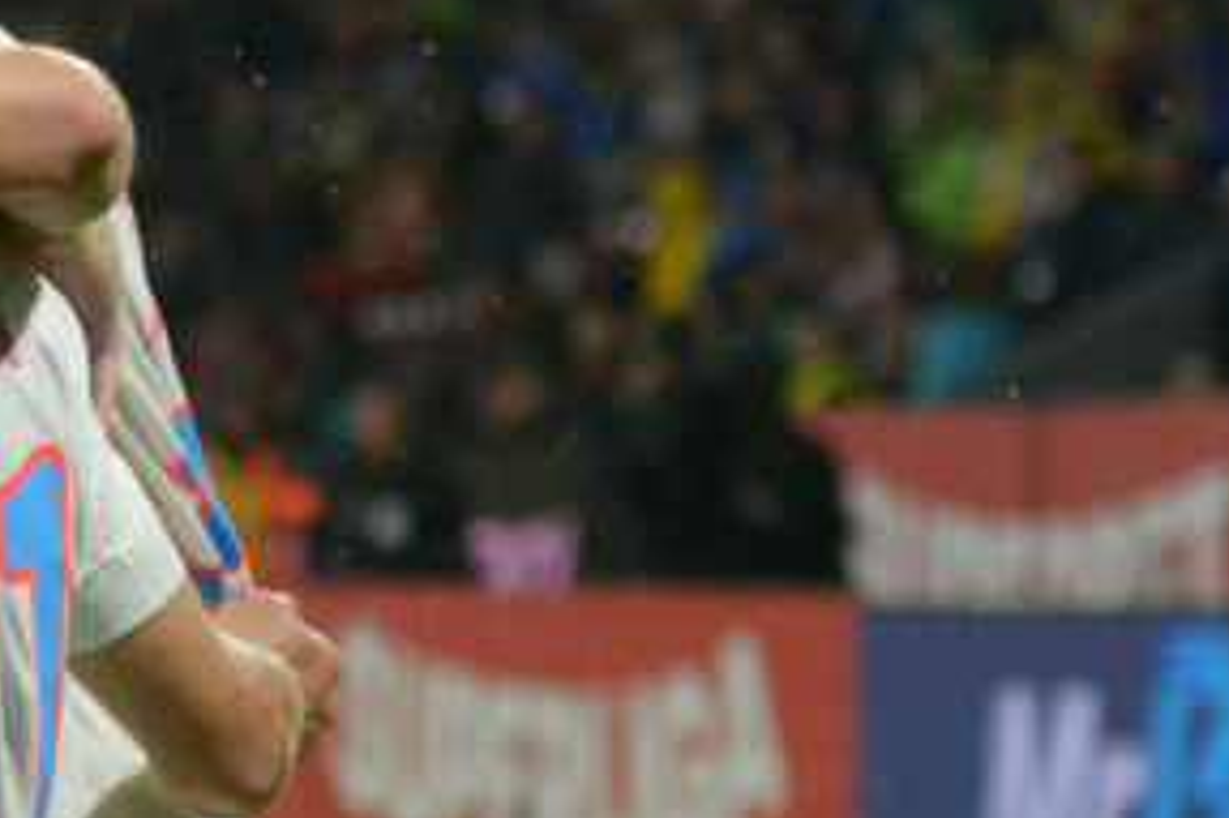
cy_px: 717
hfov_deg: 4.0
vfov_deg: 2.7
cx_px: -1118
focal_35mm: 513
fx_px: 17502
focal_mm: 70
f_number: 2.8
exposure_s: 1/1600
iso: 1600
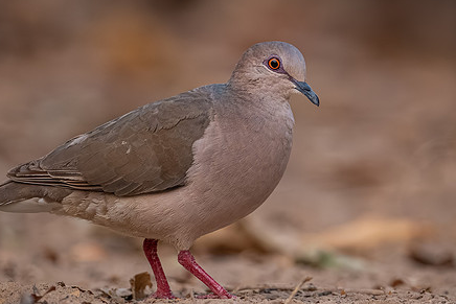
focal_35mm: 1028
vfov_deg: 1.3
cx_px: 324
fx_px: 13025
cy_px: 78
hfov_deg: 2.0
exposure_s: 1/500
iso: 1600
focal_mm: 400
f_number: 4.5
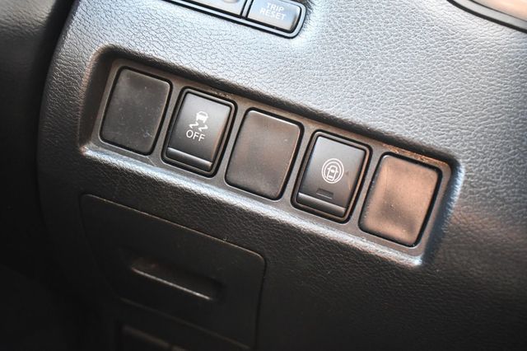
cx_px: 264
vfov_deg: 33.4
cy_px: 176
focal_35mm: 40
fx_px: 585
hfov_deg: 48.5
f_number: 4
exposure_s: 1/125
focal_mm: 27
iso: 3200
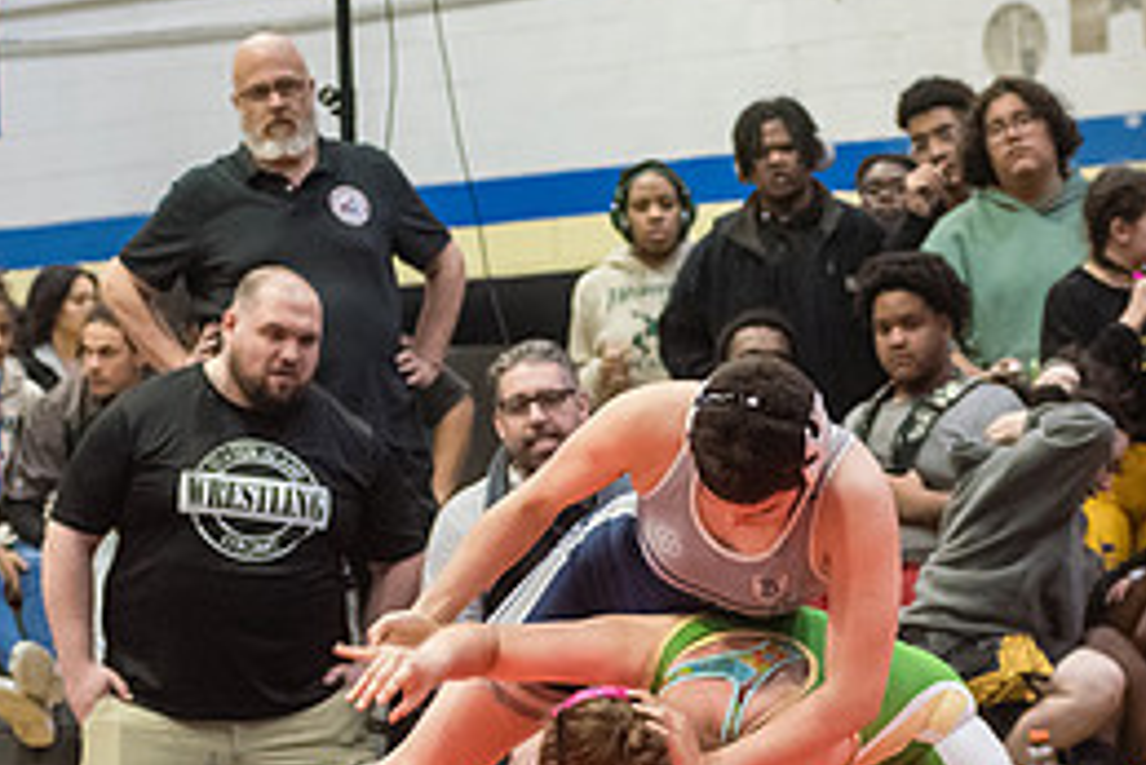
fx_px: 5701
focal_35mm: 179
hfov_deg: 11.5
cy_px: 612
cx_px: 779
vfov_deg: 7.7
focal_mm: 80
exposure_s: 1/400
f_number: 3.5
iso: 8000
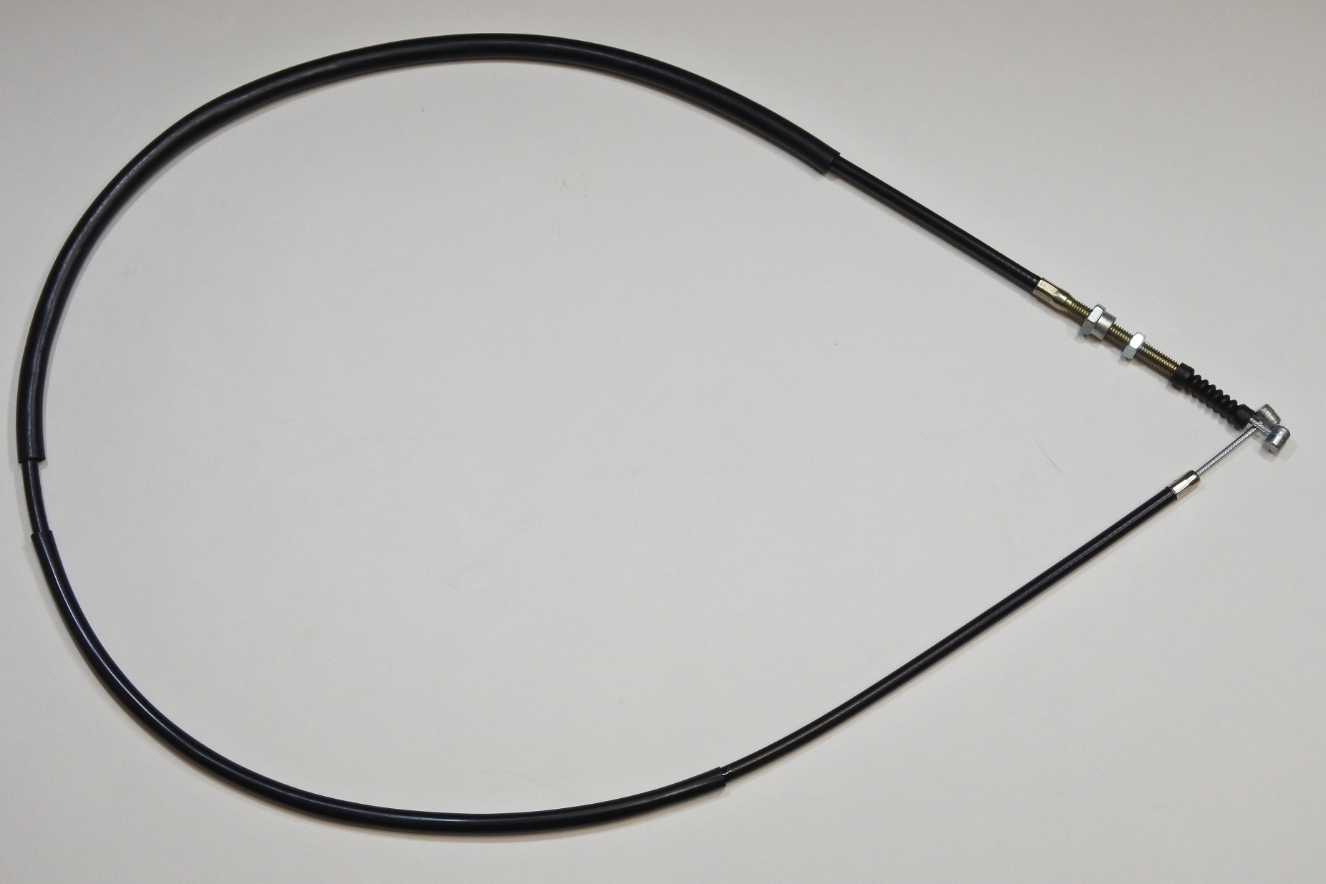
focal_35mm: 61
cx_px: 663
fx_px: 2247
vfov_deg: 22.3
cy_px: 442
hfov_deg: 32.9
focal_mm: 22.7
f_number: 5
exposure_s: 1/125
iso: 800
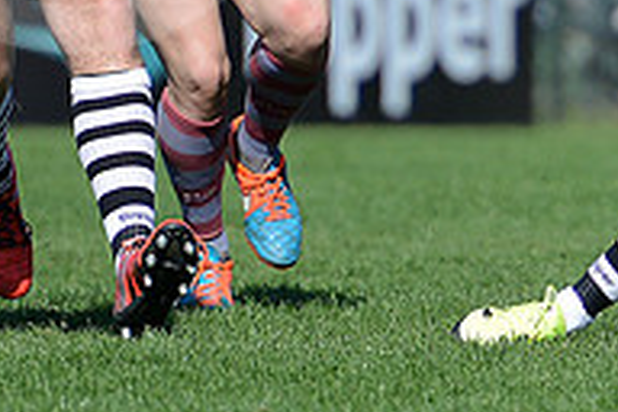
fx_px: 13990
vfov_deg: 1.7
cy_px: -175
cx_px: 624
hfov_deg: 2.5
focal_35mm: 815
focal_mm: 270
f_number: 4
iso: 320
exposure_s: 1/2000
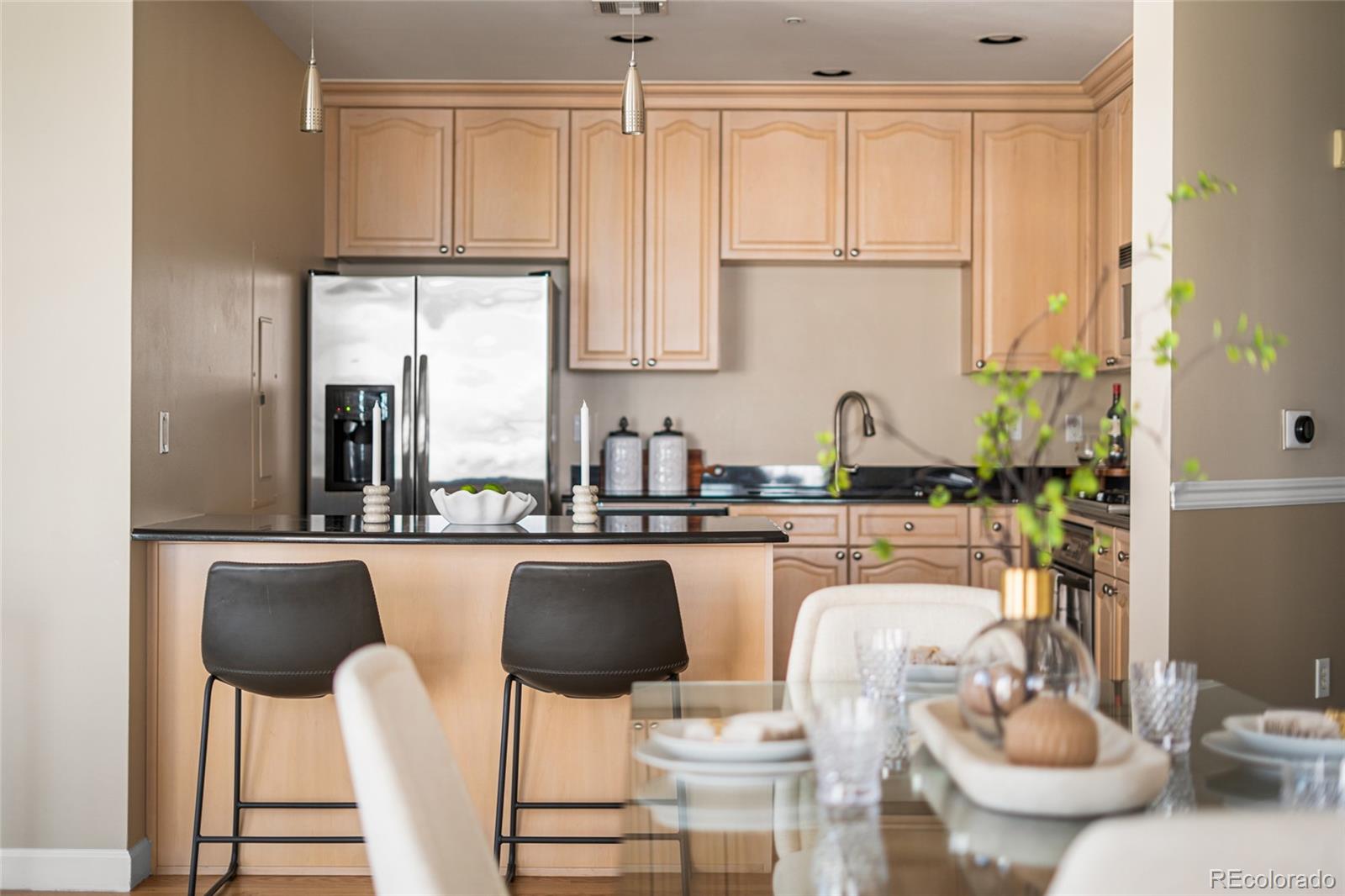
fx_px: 1868
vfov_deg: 27.0
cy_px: 448
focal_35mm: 50
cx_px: 672
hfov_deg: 39.6
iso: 100
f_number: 1.8
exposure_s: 1/25
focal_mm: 50
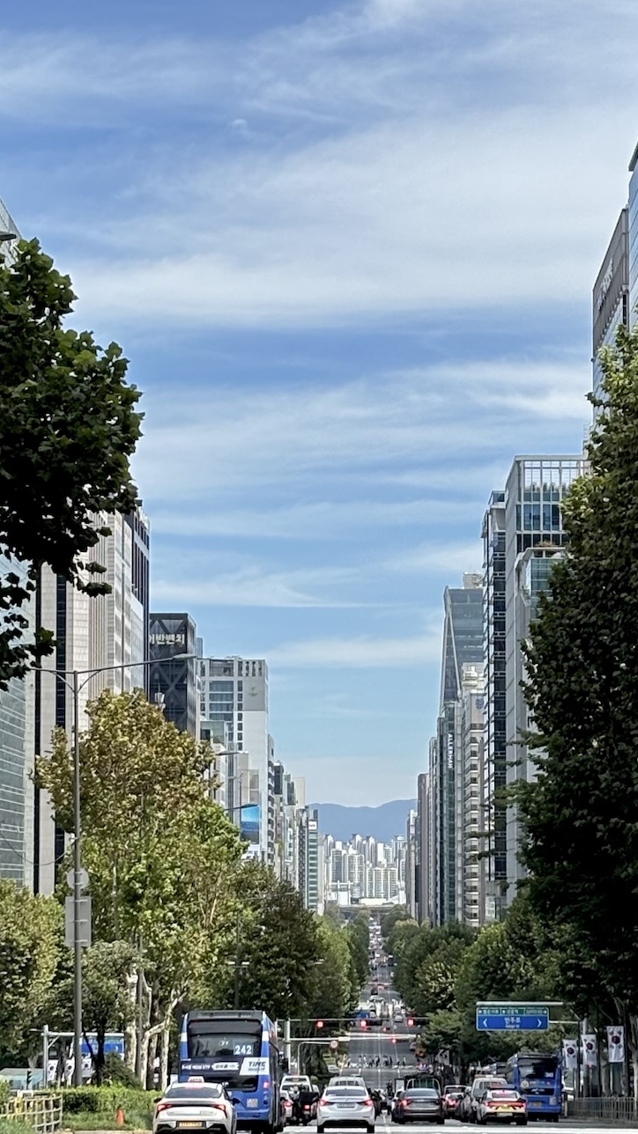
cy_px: 750
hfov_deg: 13.7
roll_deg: -1.0
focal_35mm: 88
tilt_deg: +4.5
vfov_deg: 24.1
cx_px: 321
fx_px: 2648
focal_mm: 5.96
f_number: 1.6
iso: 32
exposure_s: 1/2288
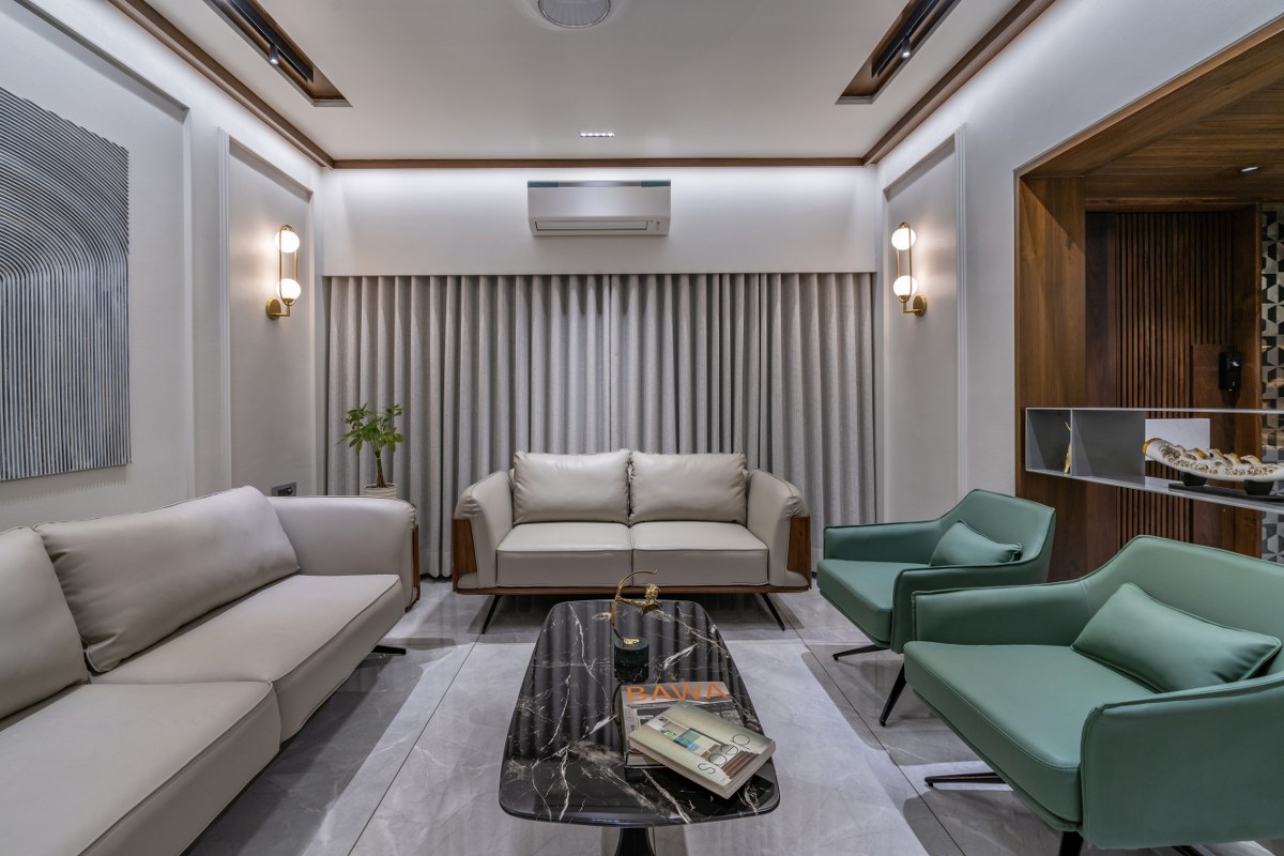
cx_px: 642
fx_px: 571
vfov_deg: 73.7
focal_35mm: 16
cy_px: 428
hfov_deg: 96.7
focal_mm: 16
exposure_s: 1/8
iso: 125
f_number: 8
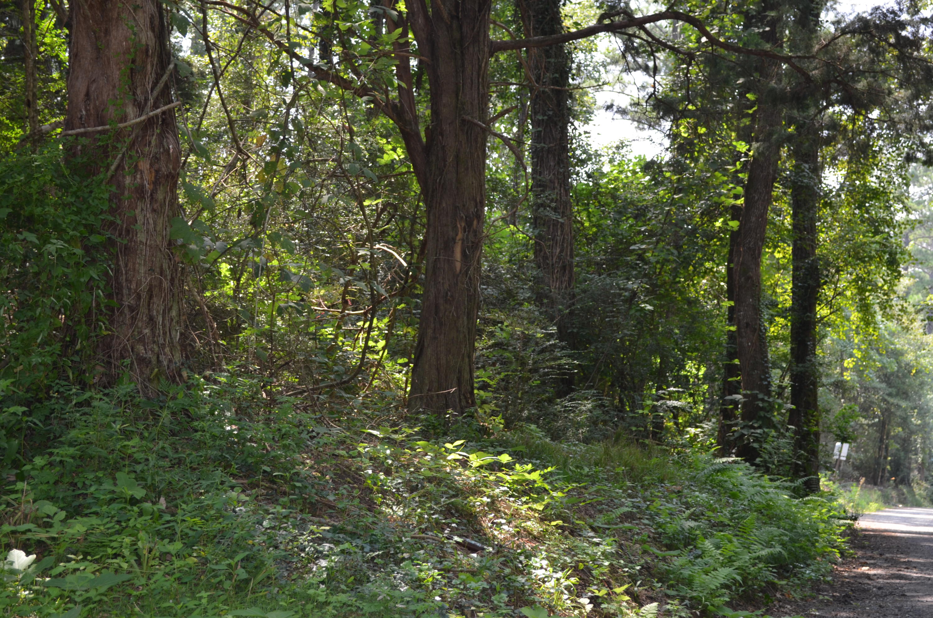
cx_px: 466
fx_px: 1552
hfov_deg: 33.5
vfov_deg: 22.5
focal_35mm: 60
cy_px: 309
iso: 250
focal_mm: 40
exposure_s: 1/125
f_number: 5.3
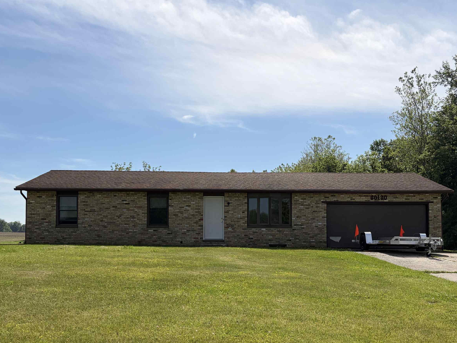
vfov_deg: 41.4
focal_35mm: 34
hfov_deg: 53.9
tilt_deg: +2.1
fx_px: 449
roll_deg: +0.1
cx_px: 238
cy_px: 221
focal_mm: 5.96
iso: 50
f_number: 1.6
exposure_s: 1/6329
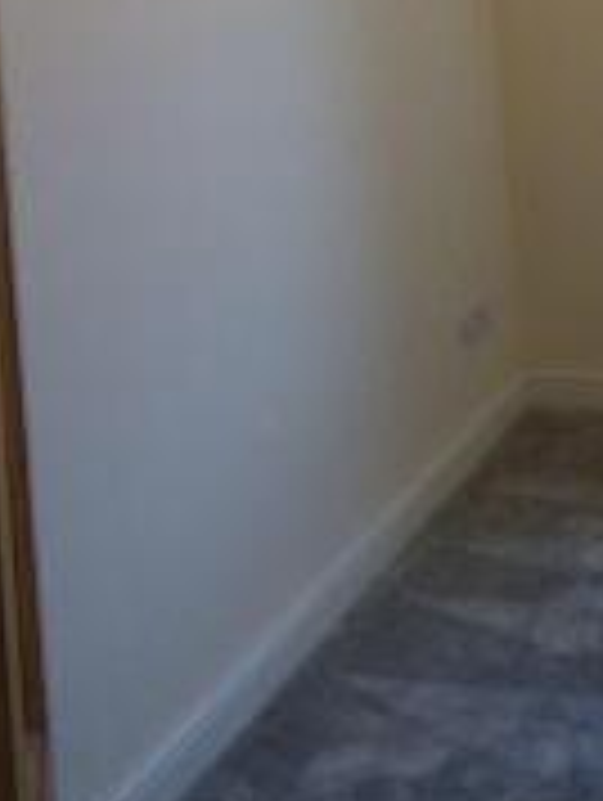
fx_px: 1135
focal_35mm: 49
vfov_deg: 32.7
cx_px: 594
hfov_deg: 28.1
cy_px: -137
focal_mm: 3.58
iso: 160
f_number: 2.8
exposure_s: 1/60
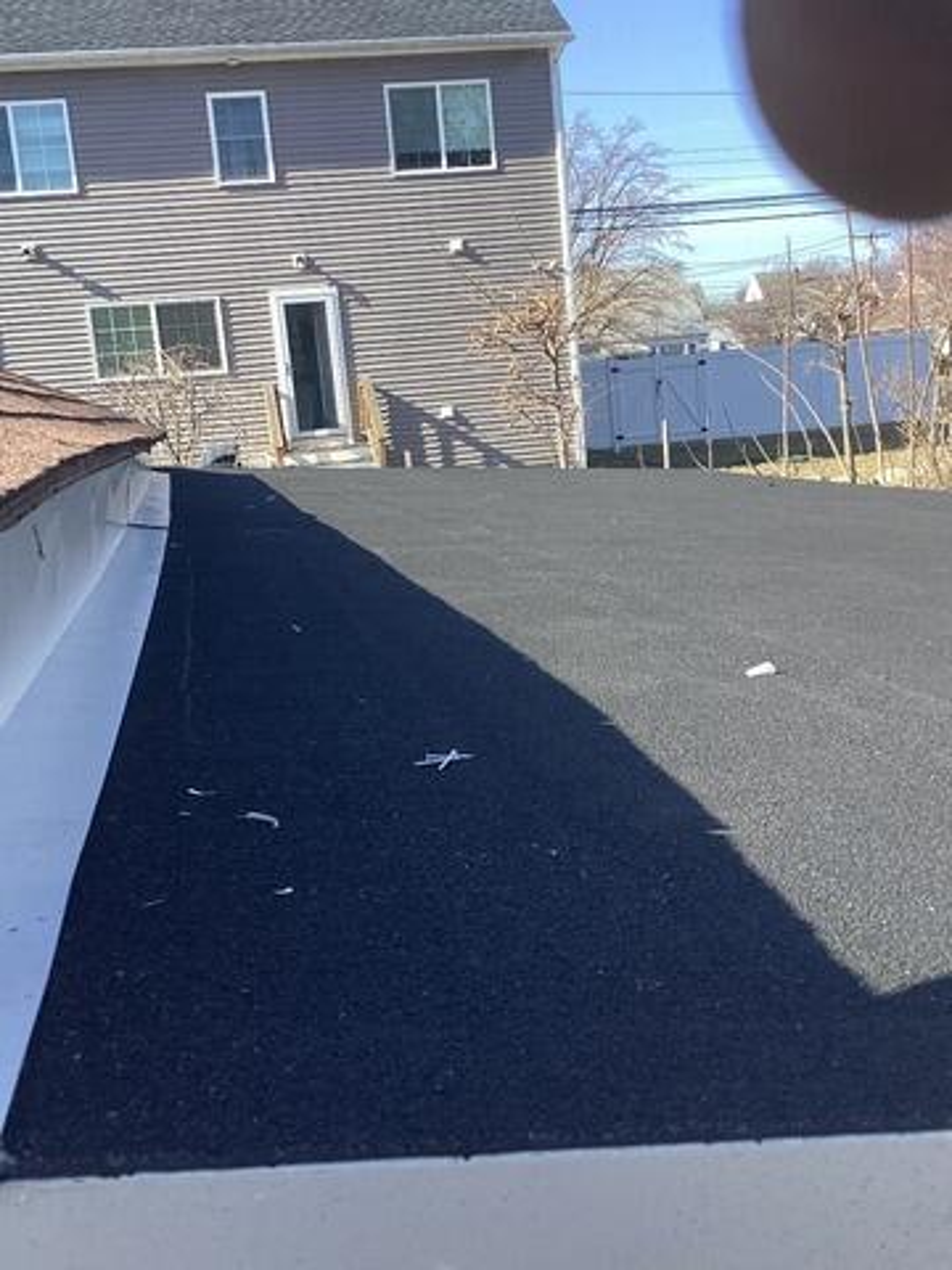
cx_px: 476
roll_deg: +4.3
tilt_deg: -7.0
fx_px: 1137
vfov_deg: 58.4
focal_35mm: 31
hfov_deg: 45.4
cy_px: 635
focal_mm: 3.3
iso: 25
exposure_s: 1/416
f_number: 2.4
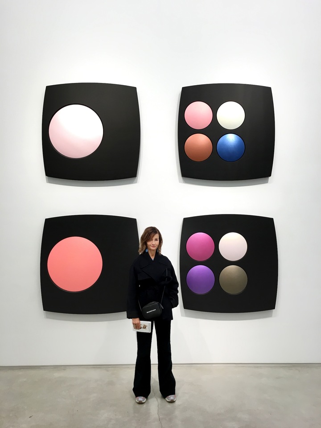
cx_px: 160
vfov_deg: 61.7
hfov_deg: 48.2
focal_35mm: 29
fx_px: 359
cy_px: 214
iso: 25
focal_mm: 4.15
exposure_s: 1/30
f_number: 2.2
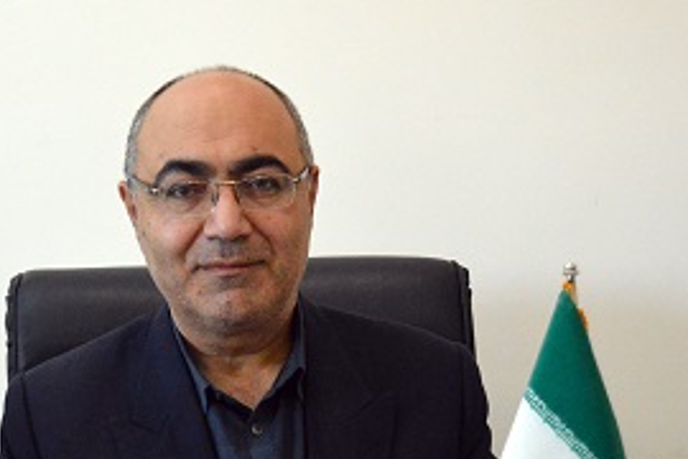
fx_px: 1529
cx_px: 227
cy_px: 408
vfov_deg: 16.8
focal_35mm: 80
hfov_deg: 25.2
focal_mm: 24
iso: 3200
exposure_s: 1/320
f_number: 4
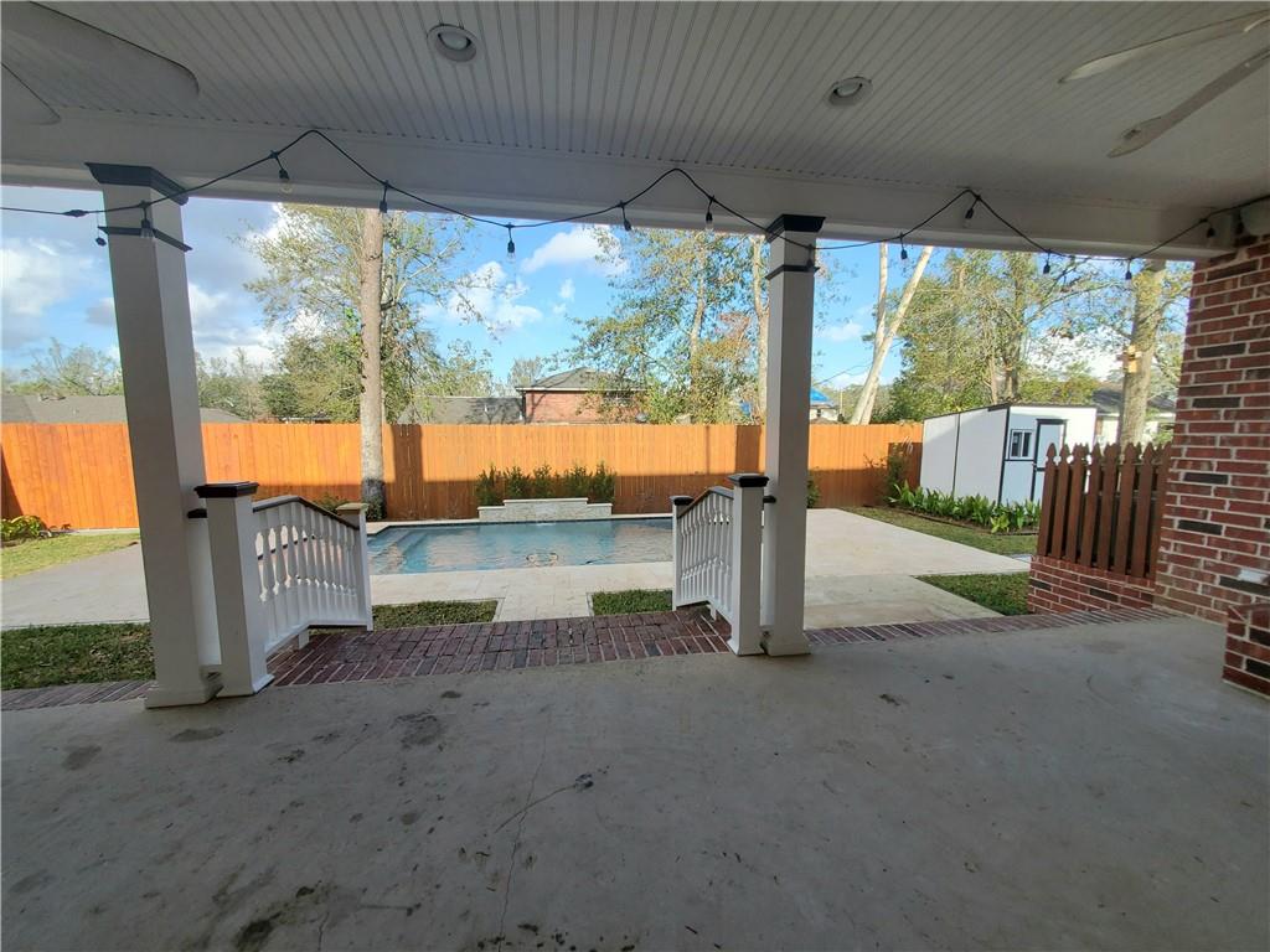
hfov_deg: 106.2
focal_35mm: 13
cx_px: 635
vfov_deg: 89.9
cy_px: 476
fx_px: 477
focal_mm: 1.8
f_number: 2.2
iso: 50
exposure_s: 1/588
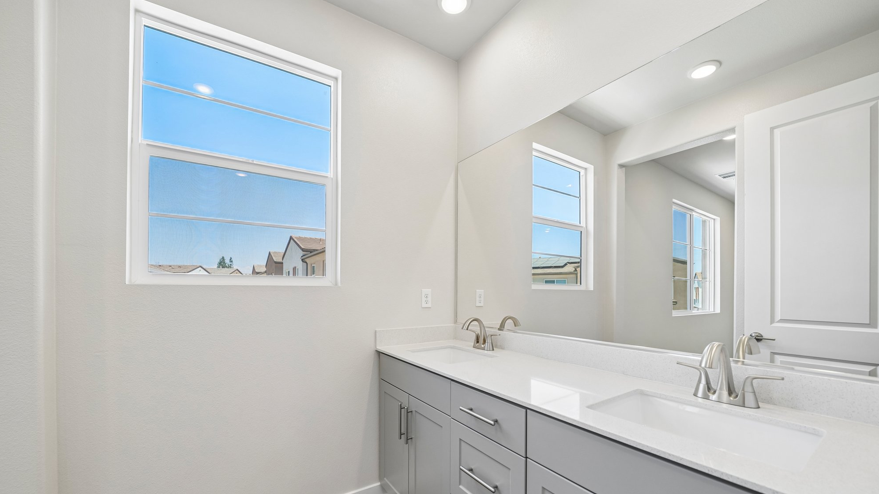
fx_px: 326
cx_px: 440
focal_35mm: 14
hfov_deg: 106.8
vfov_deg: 73.5
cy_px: 294
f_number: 7.1
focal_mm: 13
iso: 125
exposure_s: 1/30
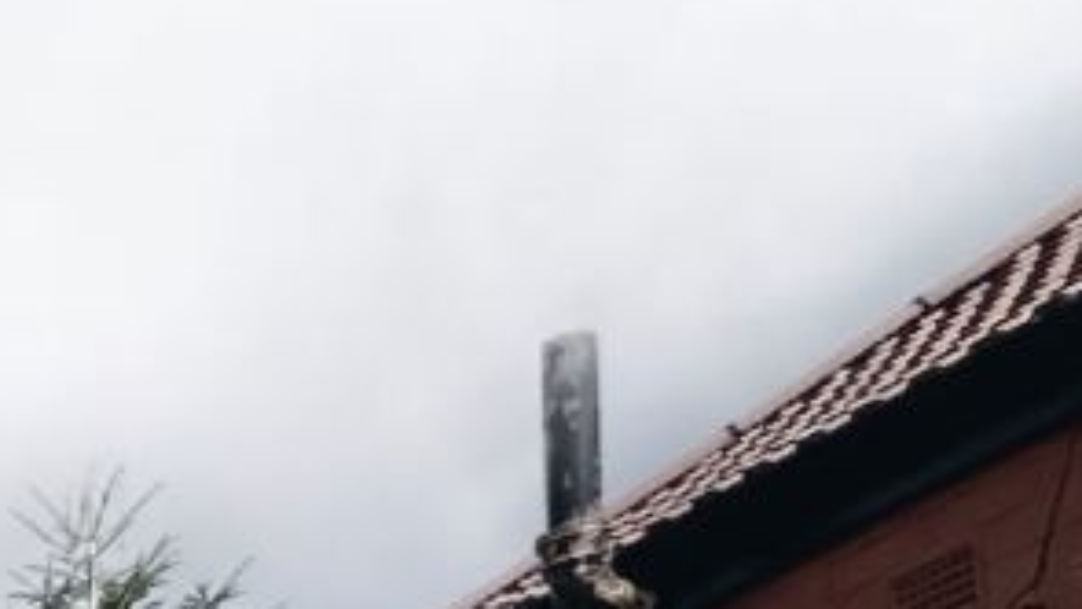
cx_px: -2193
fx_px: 3041
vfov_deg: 9.2
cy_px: 1794
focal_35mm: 106
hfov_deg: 11.3
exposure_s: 1/2257
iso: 40
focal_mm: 2.22
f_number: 2.2
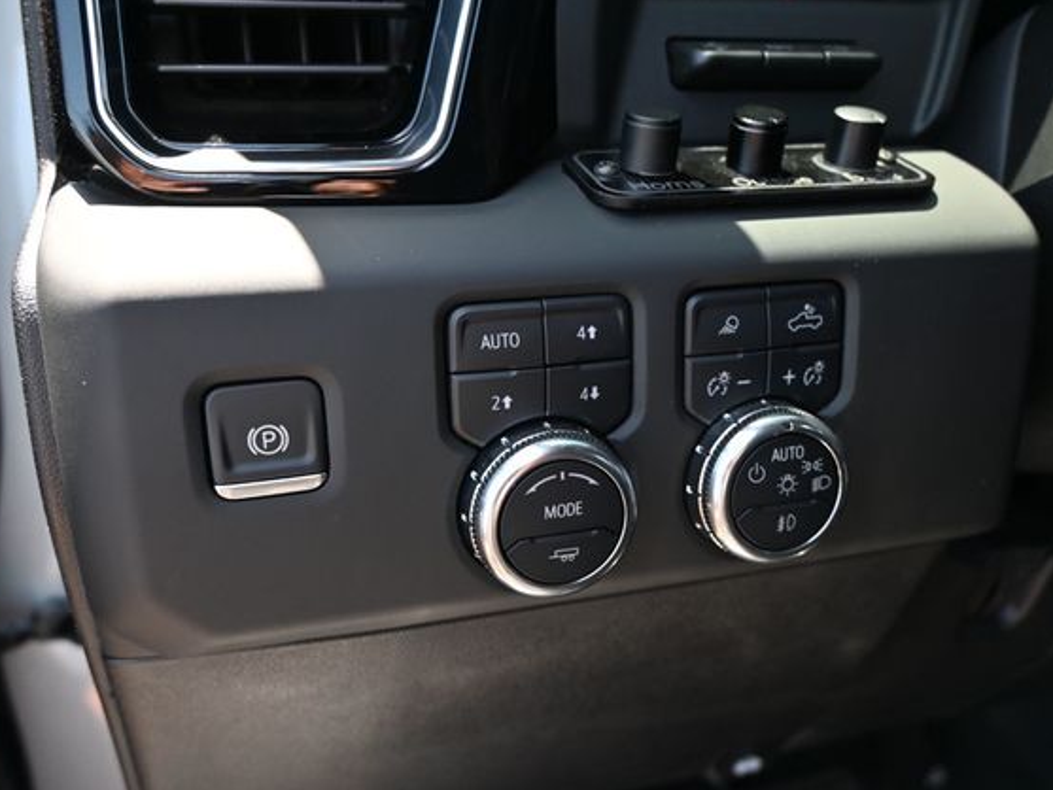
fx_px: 982
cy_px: 395
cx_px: 546
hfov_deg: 56.4
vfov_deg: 43.8
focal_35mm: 32
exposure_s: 1/250
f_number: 3.8
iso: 400
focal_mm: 19.5
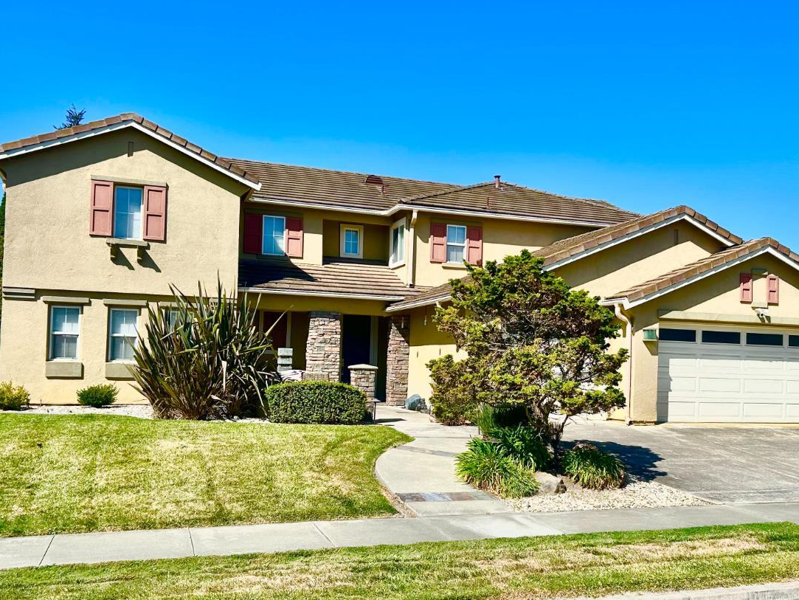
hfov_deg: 51.1
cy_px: 341
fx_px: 831
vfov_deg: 39.6
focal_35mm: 36
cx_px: 460
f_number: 1.5
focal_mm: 5.7
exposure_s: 1/4831
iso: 50
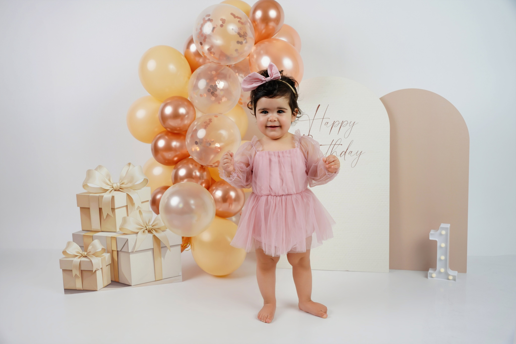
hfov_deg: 54.8
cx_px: 258
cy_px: 172
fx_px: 497
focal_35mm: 35
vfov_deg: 38.2
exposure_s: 1/160
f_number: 6.3
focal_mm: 34.7
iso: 320
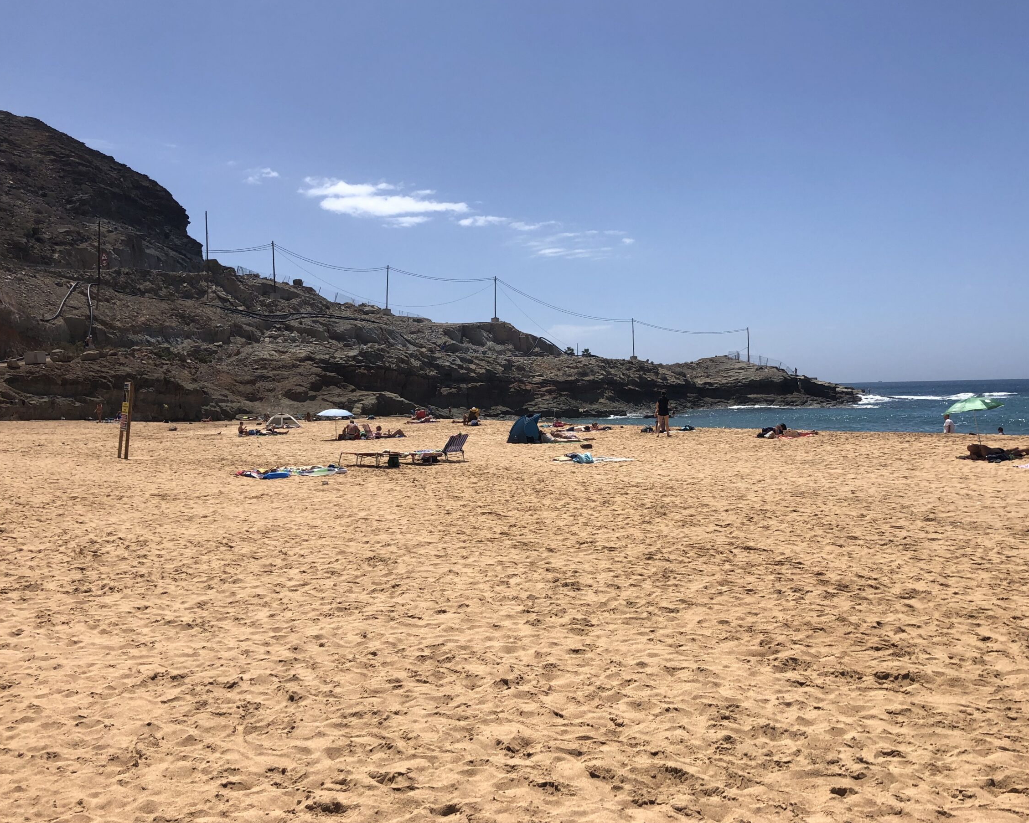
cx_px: 555
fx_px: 944
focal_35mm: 31
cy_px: 404
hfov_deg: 57.1
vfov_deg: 47.1
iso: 20
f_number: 1.8
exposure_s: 1/4367
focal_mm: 3.99
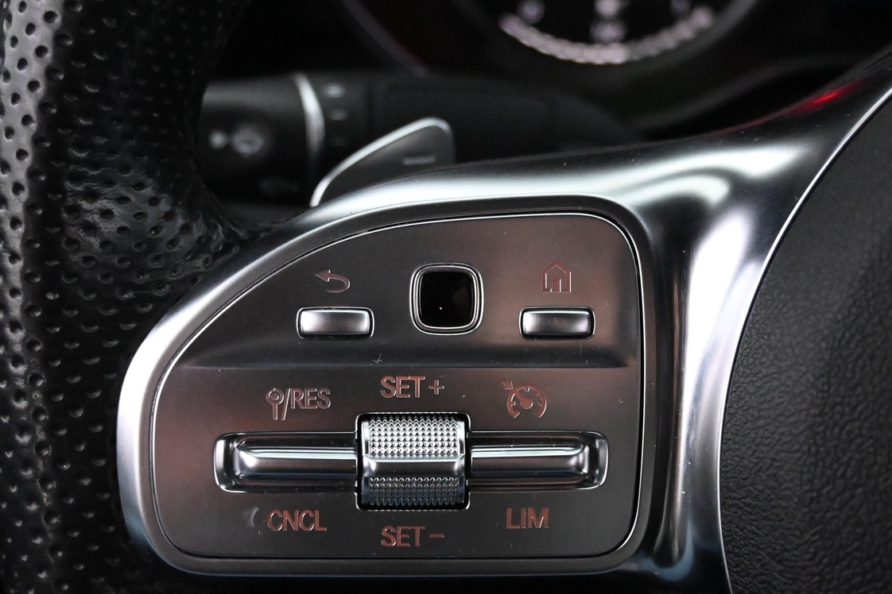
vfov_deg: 25.4
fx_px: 1315
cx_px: 408
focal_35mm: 53
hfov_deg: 37.4
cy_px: 382
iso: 8000
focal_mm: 24.5
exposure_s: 1/40
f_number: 4.2
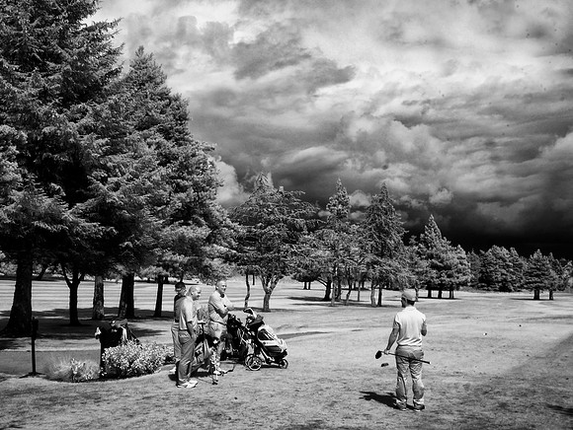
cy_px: 215
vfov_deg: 32.9
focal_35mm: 44
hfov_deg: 42.9
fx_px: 729
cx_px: 286
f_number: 22
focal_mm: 22
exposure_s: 1/160
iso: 200
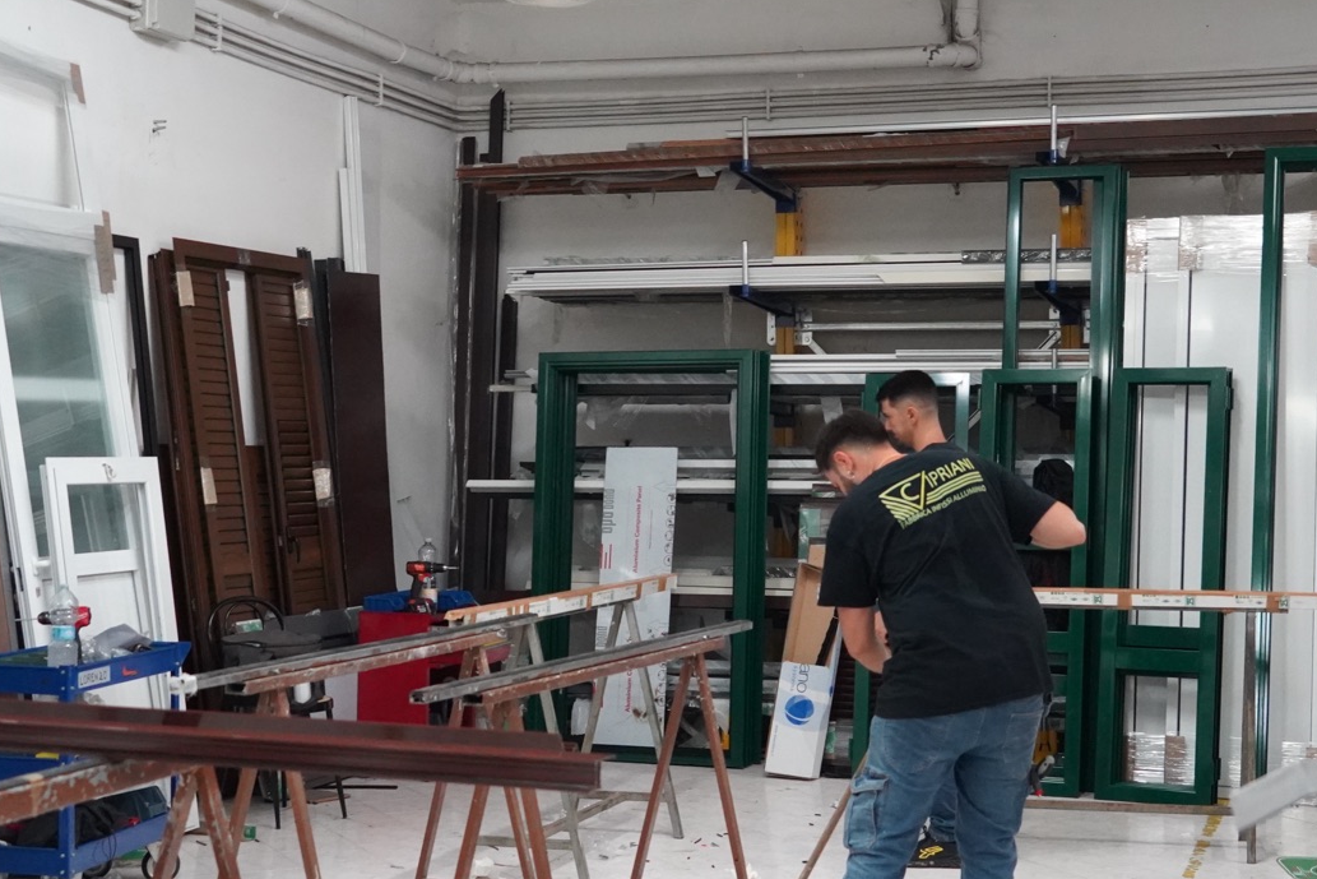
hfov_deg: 36.9
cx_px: 685
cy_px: 421
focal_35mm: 54
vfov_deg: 25.1
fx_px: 1976
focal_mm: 31
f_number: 4
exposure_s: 1/160
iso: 8000
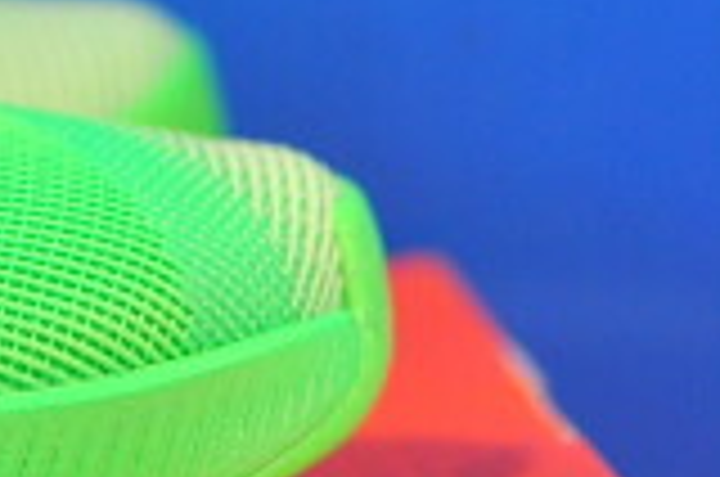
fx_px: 7465
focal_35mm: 374
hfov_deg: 5.4
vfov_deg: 3.6
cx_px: -729
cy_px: -371
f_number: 2.2
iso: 250
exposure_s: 1/320
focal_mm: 50
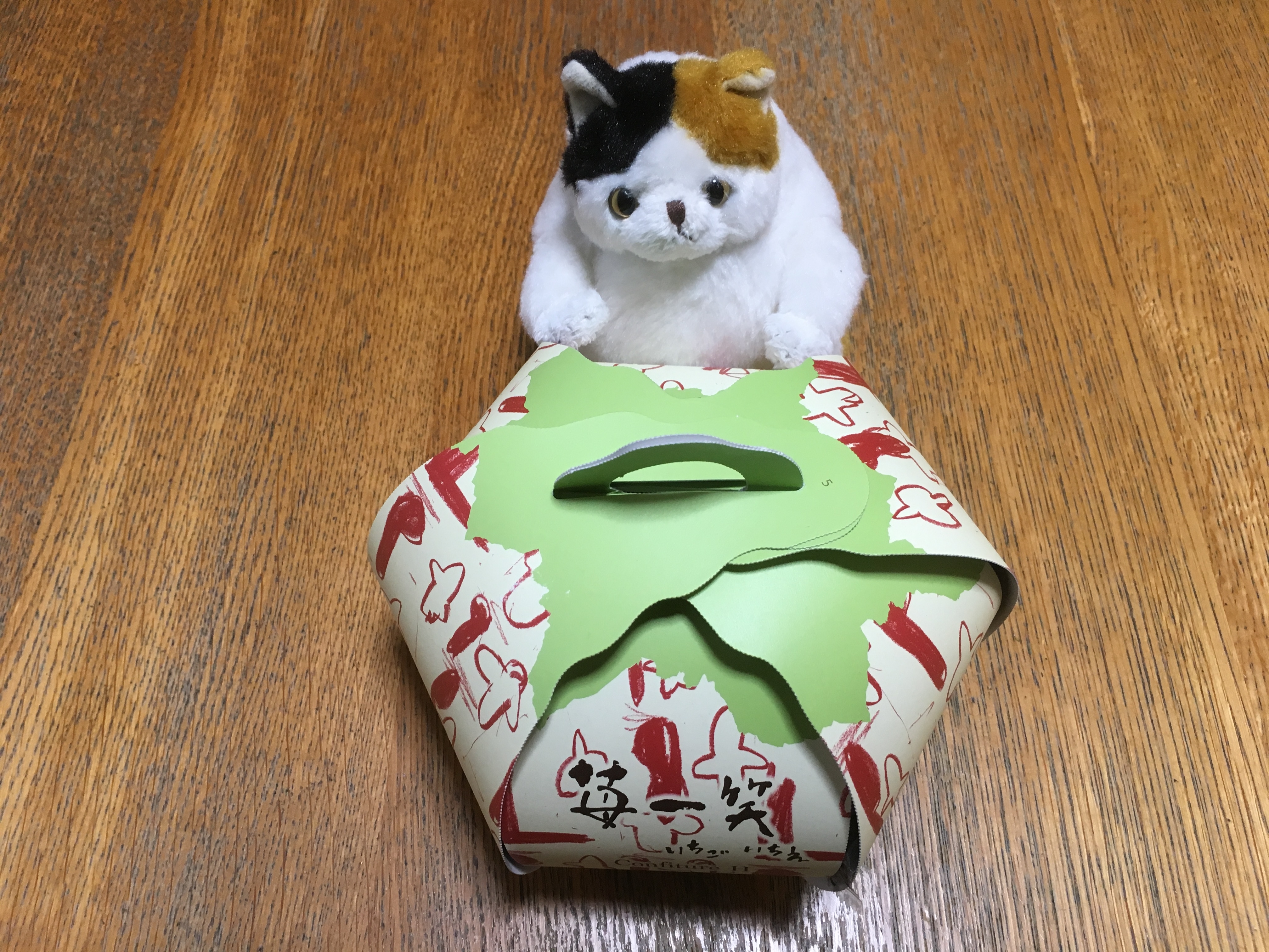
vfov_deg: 48.2
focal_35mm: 29
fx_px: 1063
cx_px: 634
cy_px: 476
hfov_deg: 61.7
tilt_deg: -58.9
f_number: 2.2
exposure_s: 1/30
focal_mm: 4.15
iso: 64
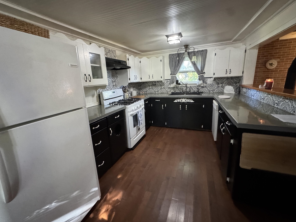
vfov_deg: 81.7
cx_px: 144
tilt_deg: -12.6
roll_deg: +3.7
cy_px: 108
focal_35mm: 15
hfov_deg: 98.1
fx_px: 128
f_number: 2.2
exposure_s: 1/40
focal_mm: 2.22
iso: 1250
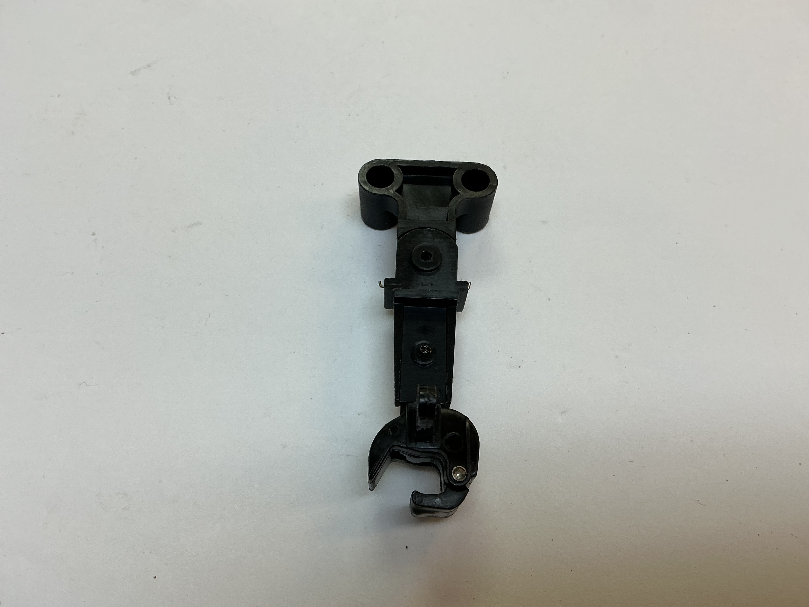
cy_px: 304
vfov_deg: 48.2
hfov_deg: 61.7
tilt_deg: -68.3
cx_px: 404
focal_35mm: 29
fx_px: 678
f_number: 1.8
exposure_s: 1/100
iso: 20
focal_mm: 3
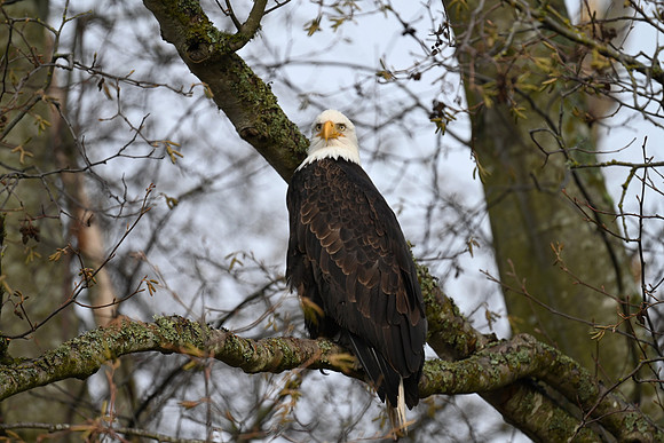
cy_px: 222
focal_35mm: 800
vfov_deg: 1.7
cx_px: 332
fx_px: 14758
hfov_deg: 2.6
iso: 500
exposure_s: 1/800
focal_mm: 800
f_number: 6.3
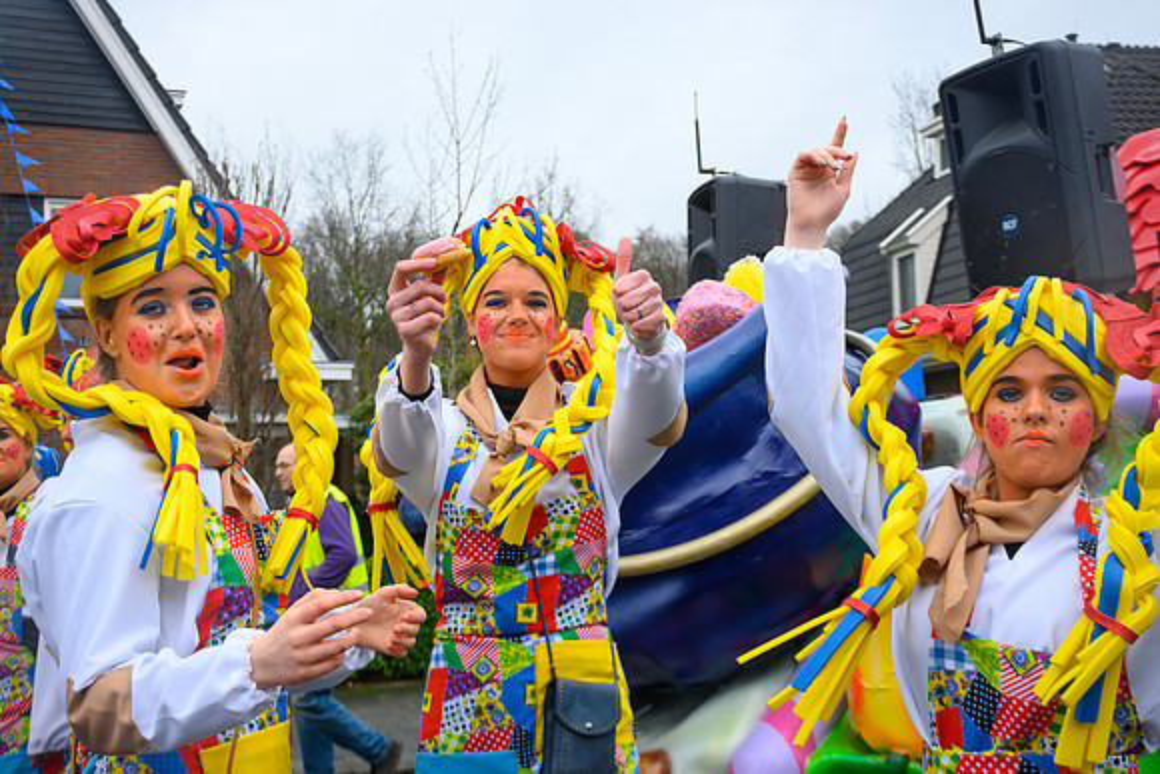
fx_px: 1547
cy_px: 387
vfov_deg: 28.1
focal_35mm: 48
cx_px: 580
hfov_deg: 41.1
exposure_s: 1/1250
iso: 400
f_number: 6.3
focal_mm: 32
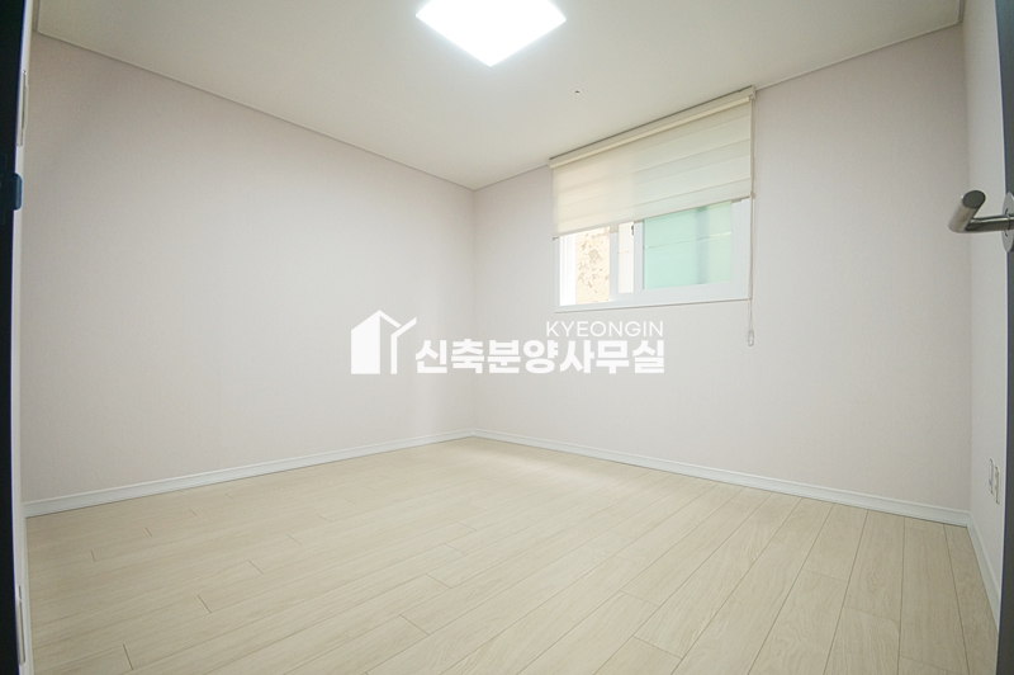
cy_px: 338
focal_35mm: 15
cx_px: 507
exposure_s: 1/40
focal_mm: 10
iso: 800
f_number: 5.6
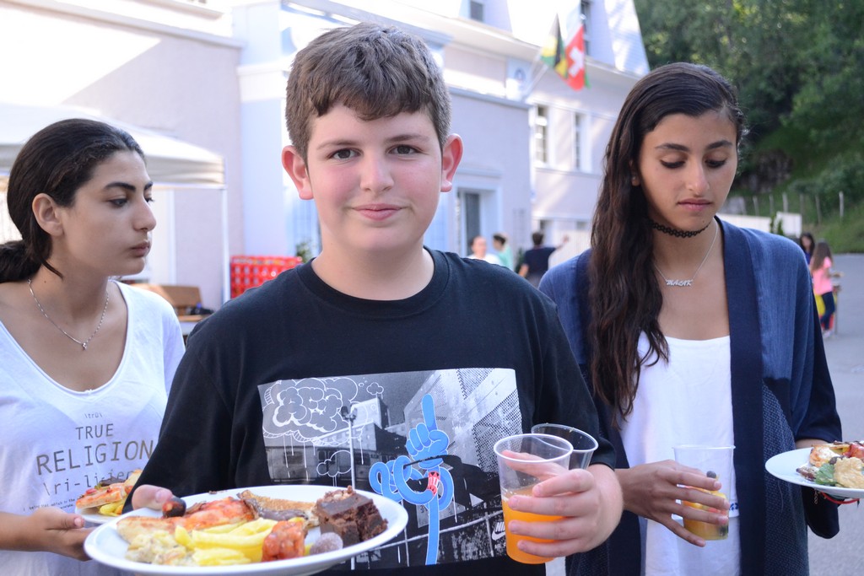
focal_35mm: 51
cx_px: 432
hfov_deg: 38.9
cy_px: 288
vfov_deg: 26.5
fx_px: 1224
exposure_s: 1/1000
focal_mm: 34
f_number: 5.6
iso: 1600
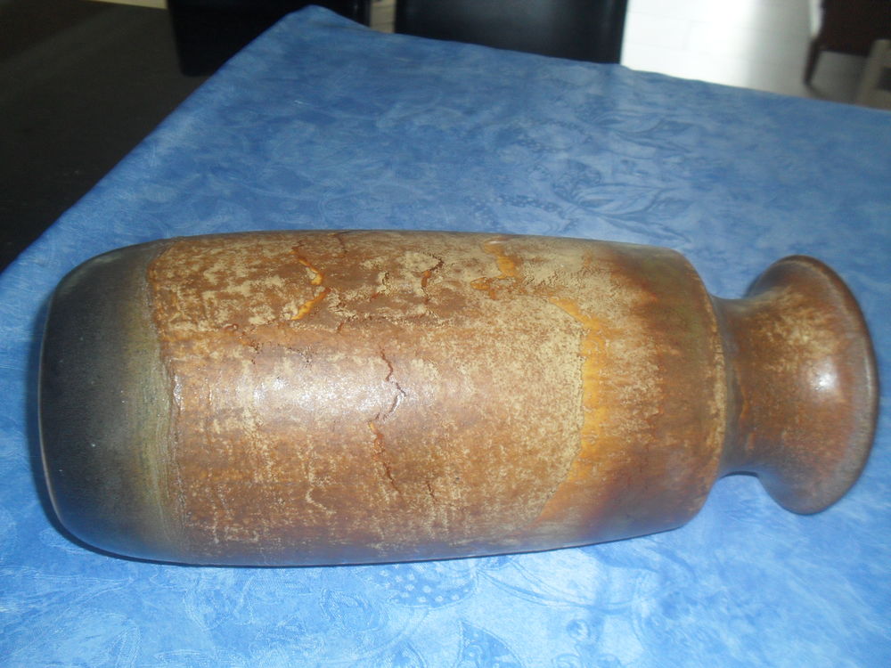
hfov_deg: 52.6
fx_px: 901
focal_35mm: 35
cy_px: 334
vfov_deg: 40.7
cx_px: 446
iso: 200
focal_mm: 6.3
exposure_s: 1/45
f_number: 3.2
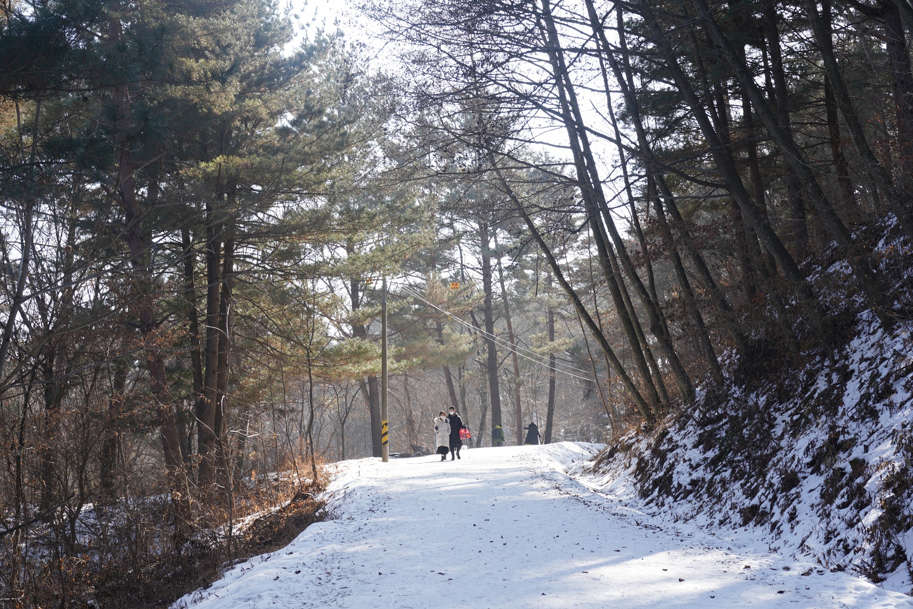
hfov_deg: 33.4
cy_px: 304
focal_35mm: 60
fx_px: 1522
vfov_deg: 22.6
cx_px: 456
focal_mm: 60
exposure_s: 1/100
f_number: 10
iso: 200
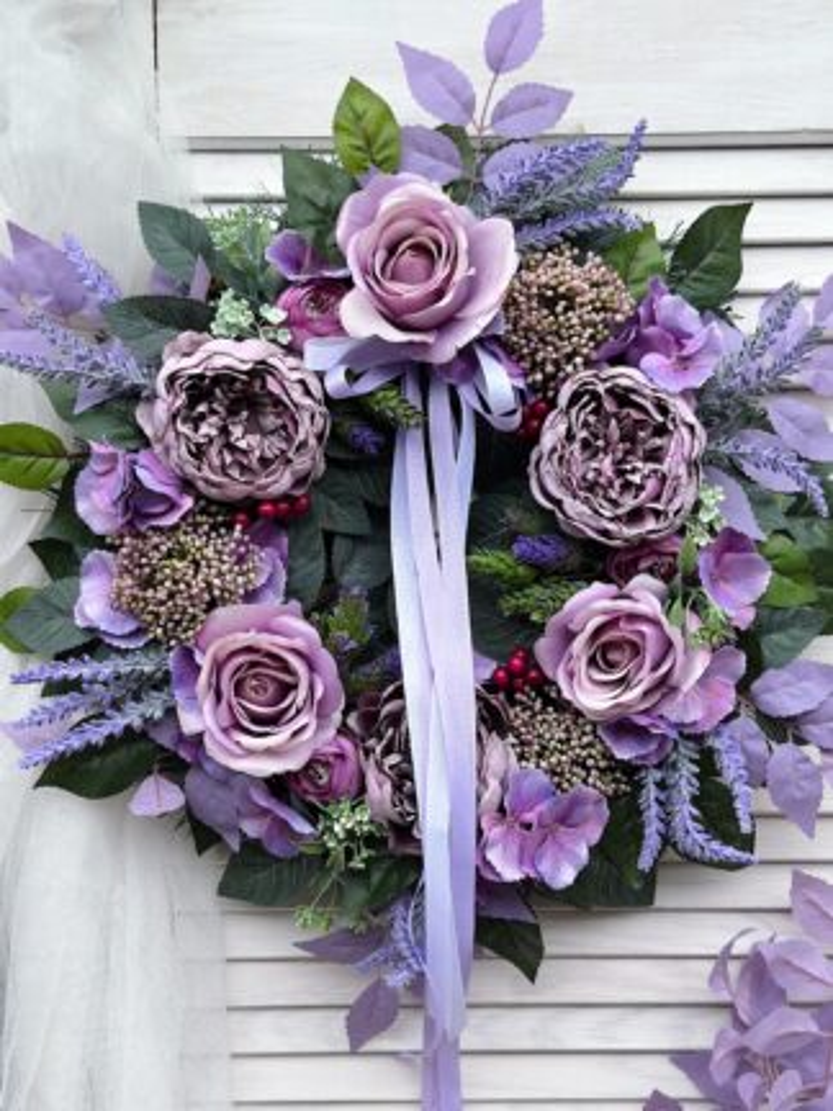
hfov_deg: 30.3
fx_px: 1540
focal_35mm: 48
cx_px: 416
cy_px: 556
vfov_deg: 39.7
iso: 80
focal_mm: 6.86
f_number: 1.78
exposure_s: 1/426
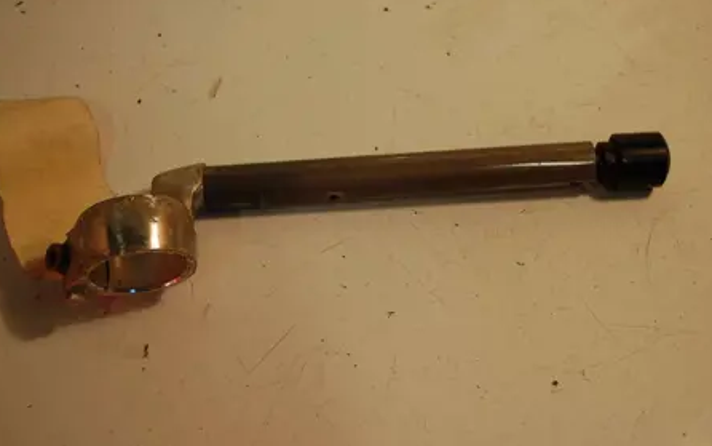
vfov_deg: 24.9
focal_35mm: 52
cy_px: 203
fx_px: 1009
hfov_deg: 38.9
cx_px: 365
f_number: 5
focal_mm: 28
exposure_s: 1/100
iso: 400
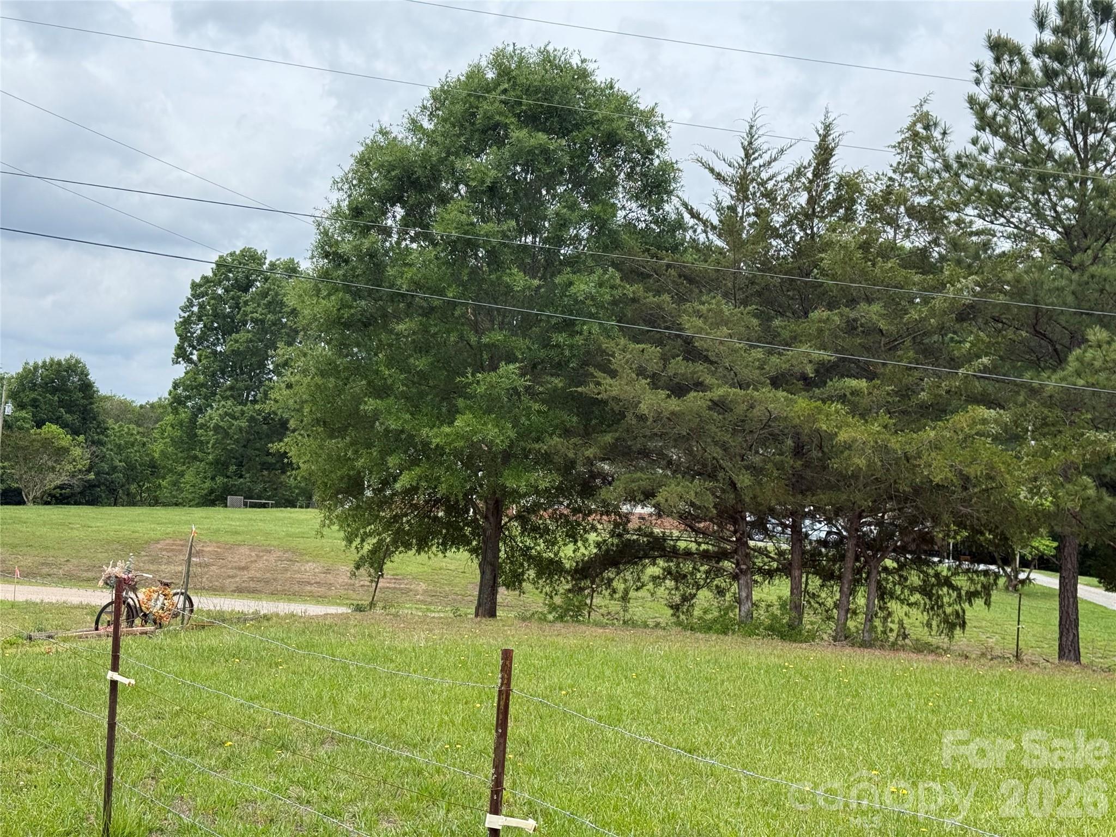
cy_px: 418
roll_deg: -3.8
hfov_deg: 39.7
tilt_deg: +2.2
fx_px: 1547
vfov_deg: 30.3
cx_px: 558
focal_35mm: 48
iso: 80
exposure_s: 1/3378
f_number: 1.78
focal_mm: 6.76
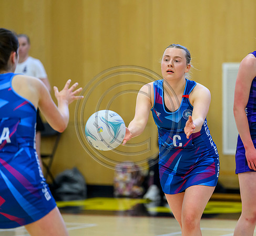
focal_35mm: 257
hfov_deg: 7.1
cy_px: 117
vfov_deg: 6.5
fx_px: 2067
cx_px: 180
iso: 4000
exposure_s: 1/1000
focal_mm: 200
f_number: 3.2
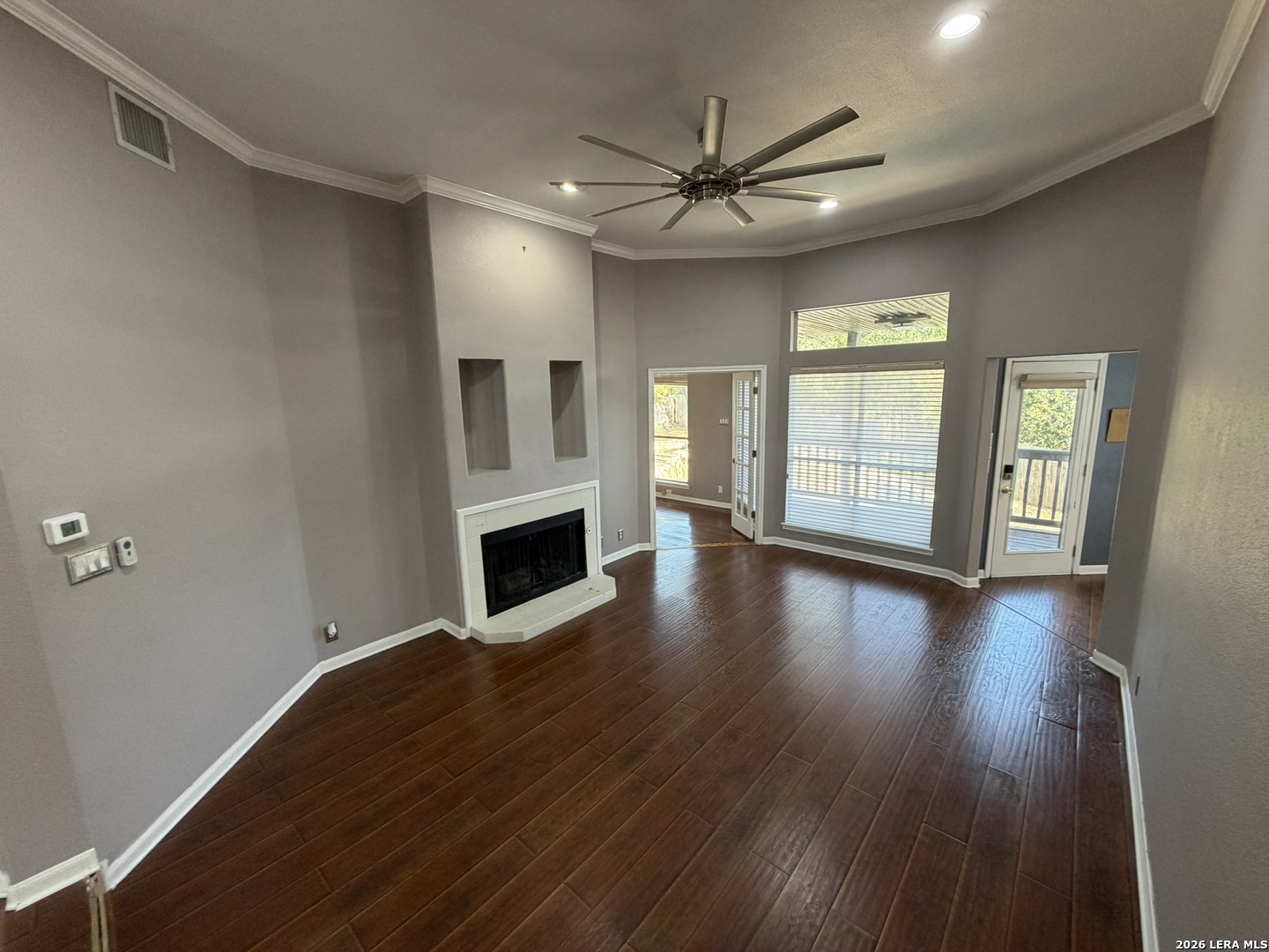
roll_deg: +1.0
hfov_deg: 102.1
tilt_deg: -9.6
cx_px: 634
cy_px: 476
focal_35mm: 14
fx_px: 513
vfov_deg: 85.7
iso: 160
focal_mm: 2.22
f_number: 2.2
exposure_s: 1/60
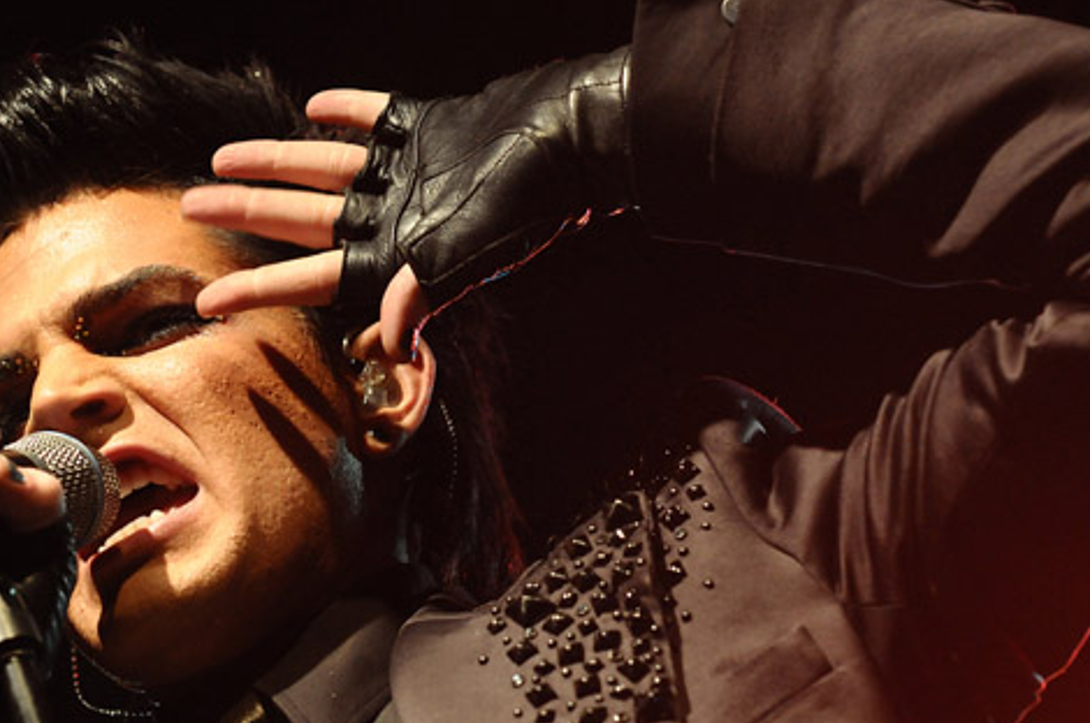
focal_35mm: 259
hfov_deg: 8.0
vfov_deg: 5.3
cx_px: 503
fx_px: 7820
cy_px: 441
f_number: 3.5
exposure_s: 1/250
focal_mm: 135
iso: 1600
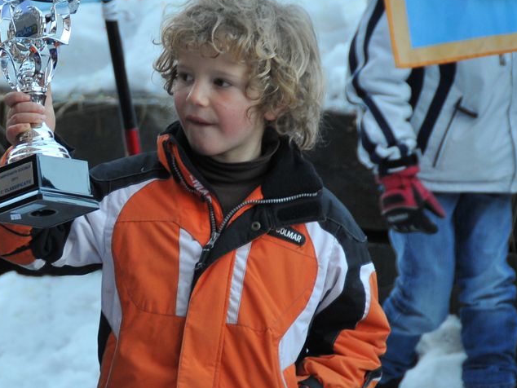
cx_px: 3
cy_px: 304
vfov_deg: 4.3
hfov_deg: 5.7
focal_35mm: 345
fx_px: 5158
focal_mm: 95
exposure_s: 1/80
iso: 400
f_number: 5.6
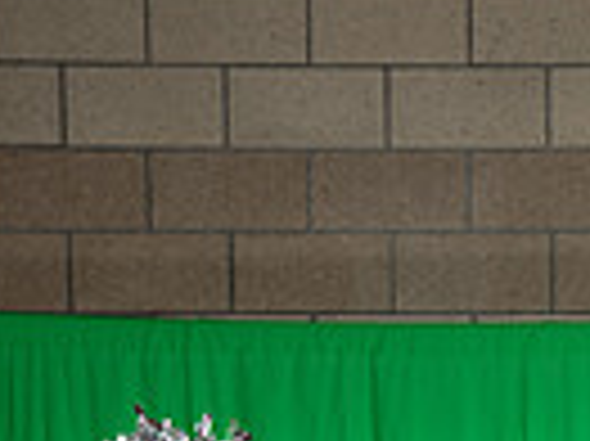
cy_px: 994
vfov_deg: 9.0
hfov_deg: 12.8
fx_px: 2588
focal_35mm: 152
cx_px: 585
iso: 160
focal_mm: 46
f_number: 5
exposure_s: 1/250
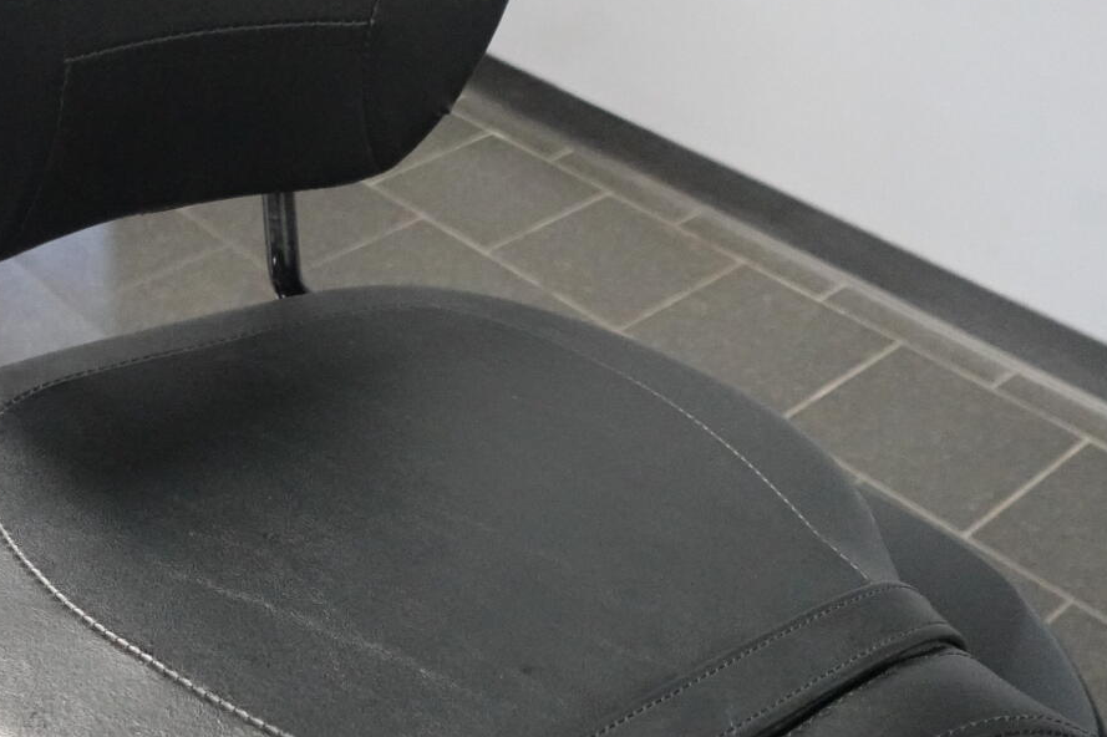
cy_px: 453
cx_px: 372
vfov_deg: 29.7
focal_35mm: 45
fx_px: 1383
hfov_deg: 43.0
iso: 3200
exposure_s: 1/200
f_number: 2
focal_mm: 7.6
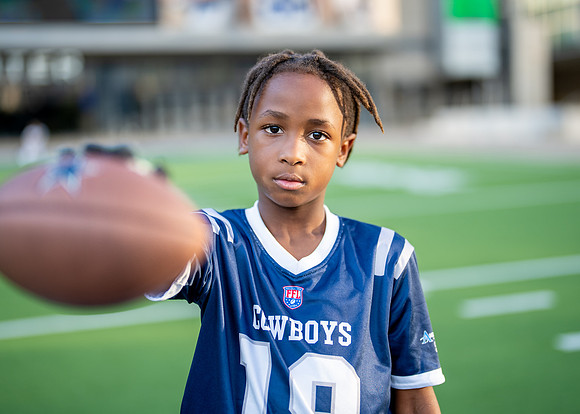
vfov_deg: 25.0
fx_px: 934
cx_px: 291
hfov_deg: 34.5
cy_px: 195
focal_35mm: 57
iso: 100
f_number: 1.2
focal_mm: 50
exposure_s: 1/1250
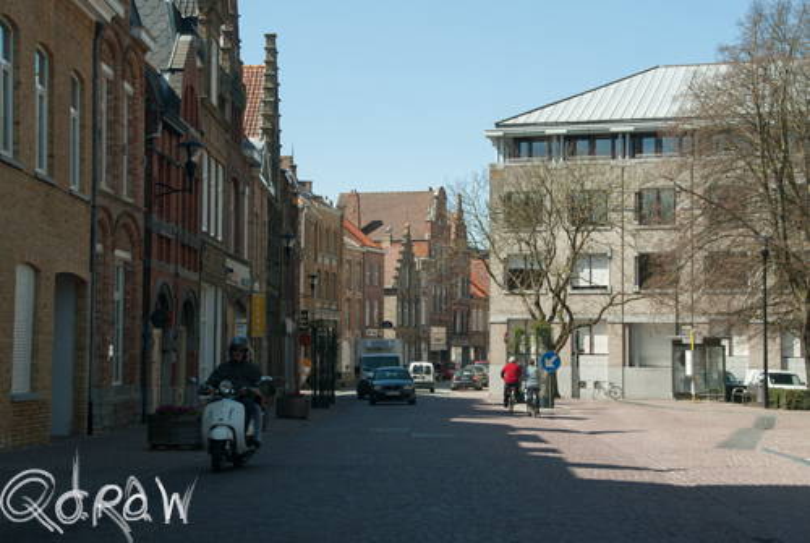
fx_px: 1521
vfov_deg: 20.2
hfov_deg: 29.8
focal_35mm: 68
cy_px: 272
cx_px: 405
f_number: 8
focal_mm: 45
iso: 100
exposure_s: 1/200
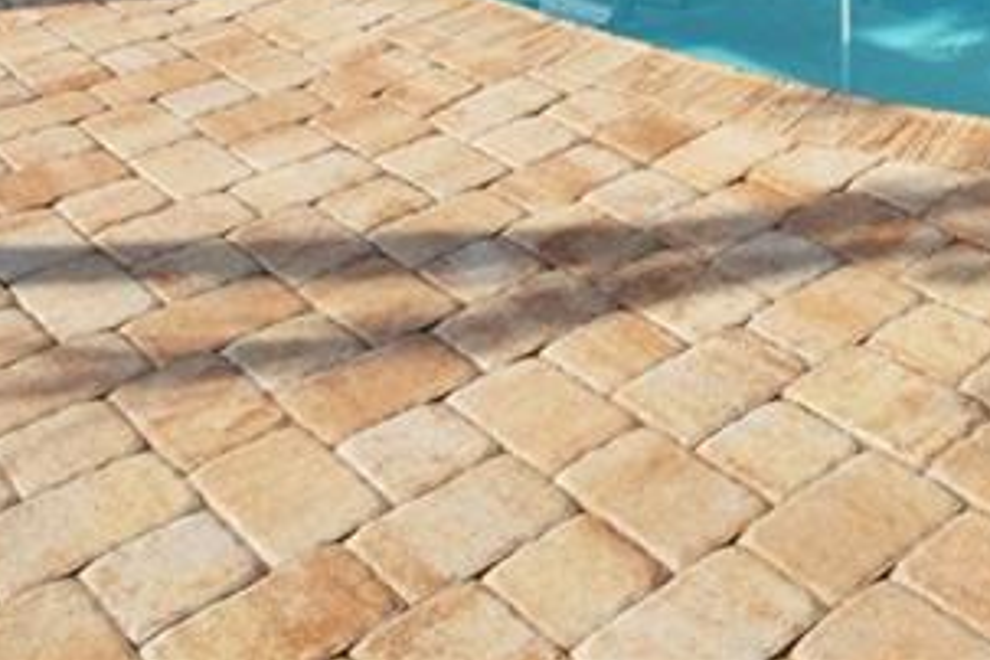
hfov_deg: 36.0
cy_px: -446
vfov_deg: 20.0
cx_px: 748
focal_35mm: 54
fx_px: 1485
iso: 200
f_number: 9
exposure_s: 1/250
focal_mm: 16
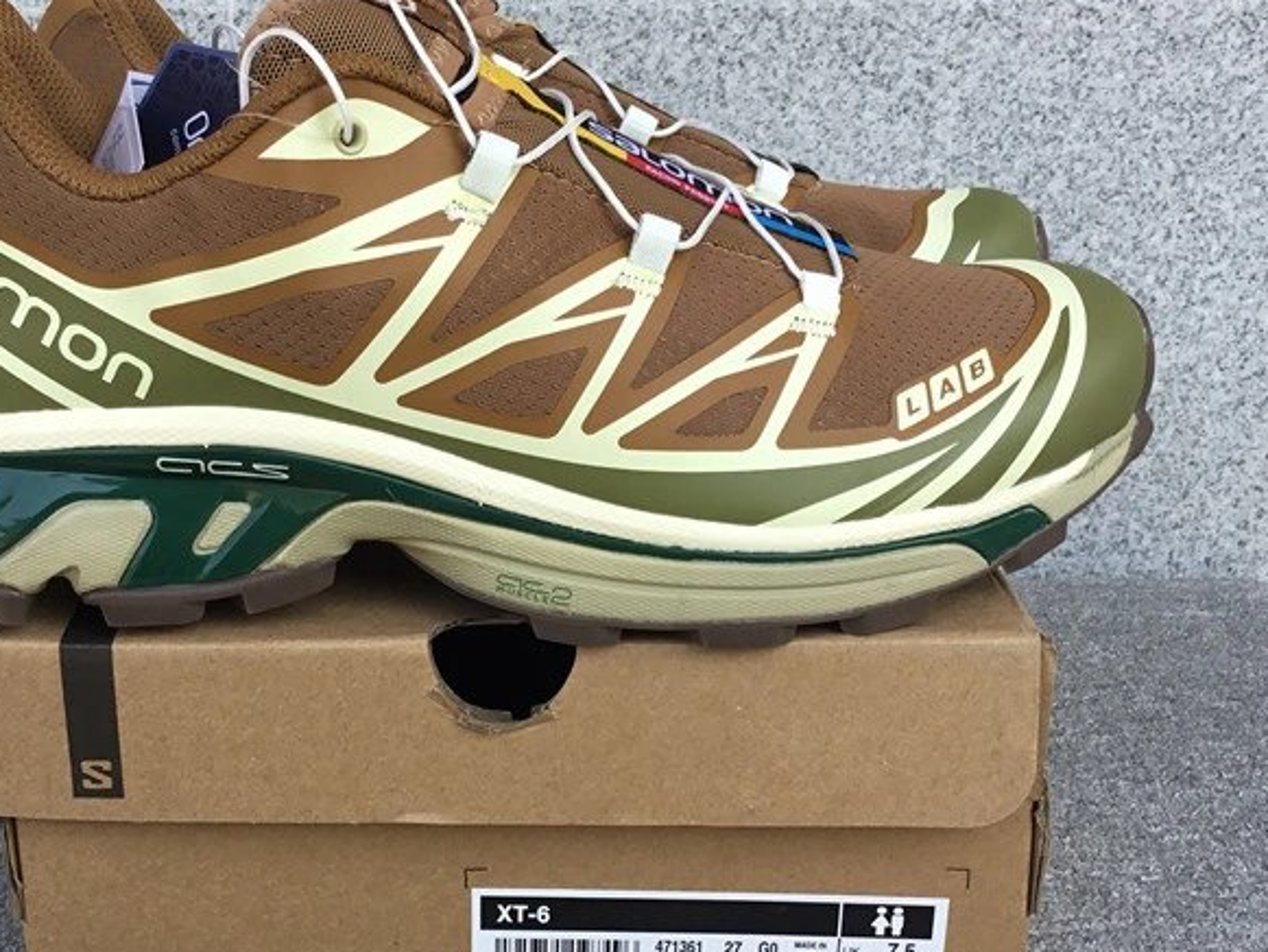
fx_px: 1759
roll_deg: +1.9
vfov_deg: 30.3
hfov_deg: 39.5
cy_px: 516
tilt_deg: -21.8
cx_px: 515
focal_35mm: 48
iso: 25
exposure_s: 1/276
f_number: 2.4
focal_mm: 3.3
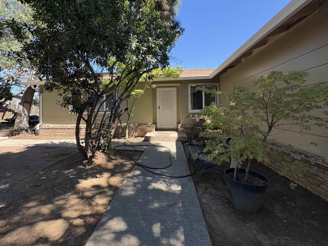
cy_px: 108
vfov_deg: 77.8
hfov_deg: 94.4
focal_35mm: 16
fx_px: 152
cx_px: 156
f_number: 2.2
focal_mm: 2.22
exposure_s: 1/301
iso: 64
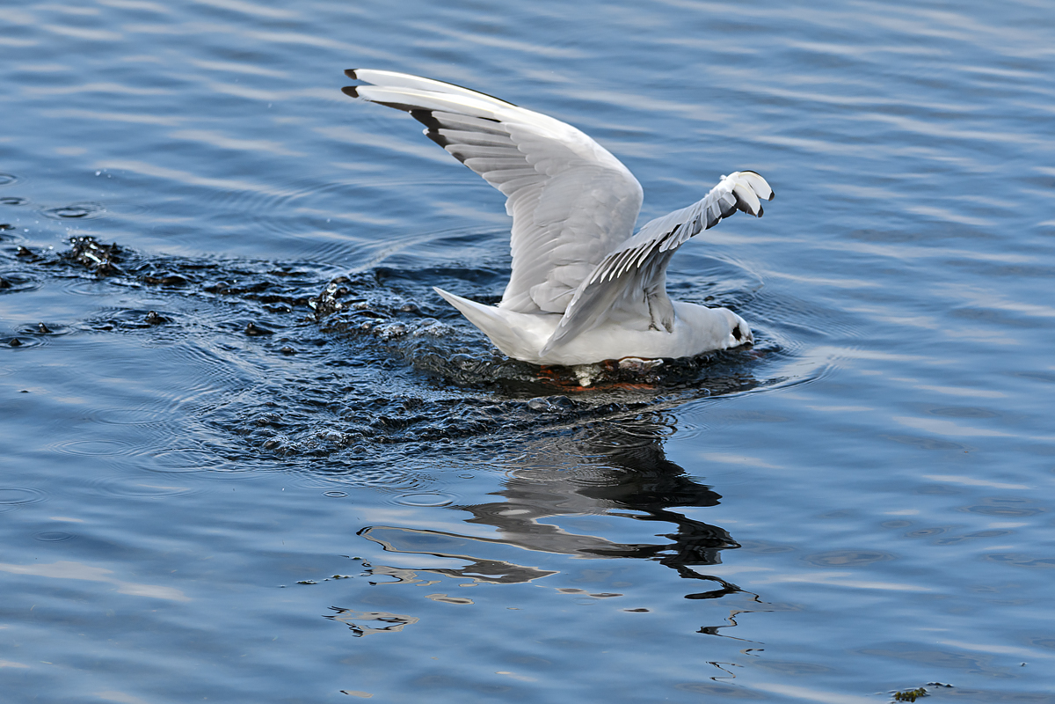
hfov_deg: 4.7
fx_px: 12747
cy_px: 352
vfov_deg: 3.2
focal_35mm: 435
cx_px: 528
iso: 200
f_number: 8
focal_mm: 290
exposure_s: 1/640
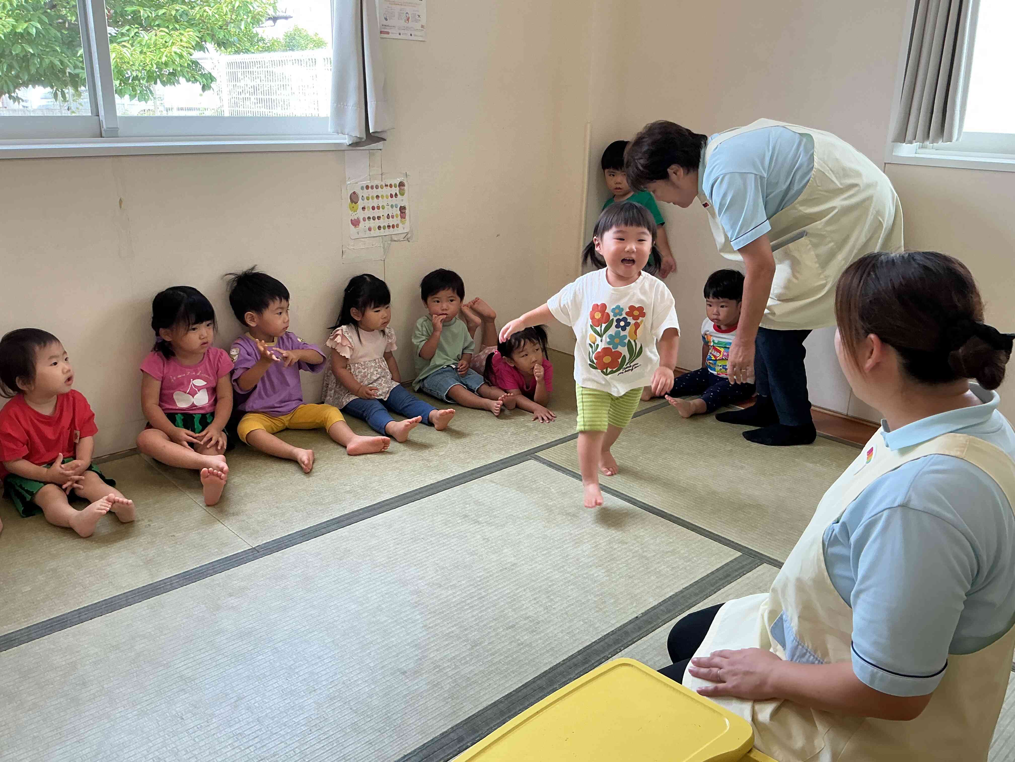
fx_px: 850
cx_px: 508
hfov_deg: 61.7
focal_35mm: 29
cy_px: 381
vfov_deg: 48.2
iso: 50
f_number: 1.8
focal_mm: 3
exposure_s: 1/120
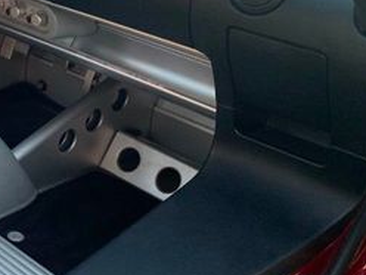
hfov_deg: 25.6
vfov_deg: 21.9
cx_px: -87
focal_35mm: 67
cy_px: 95
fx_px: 708
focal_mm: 4.25
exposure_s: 1/92
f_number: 1.8
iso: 100
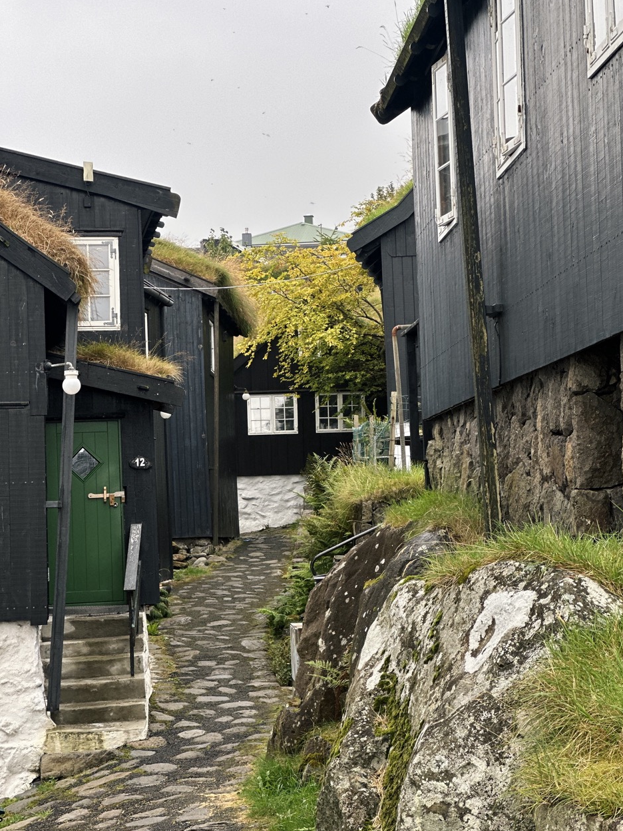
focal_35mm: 79
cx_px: 319
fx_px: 1896
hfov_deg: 18.7
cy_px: 412
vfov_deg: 24.7
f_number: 2.8
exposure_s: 1/121
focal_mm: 9
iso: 25
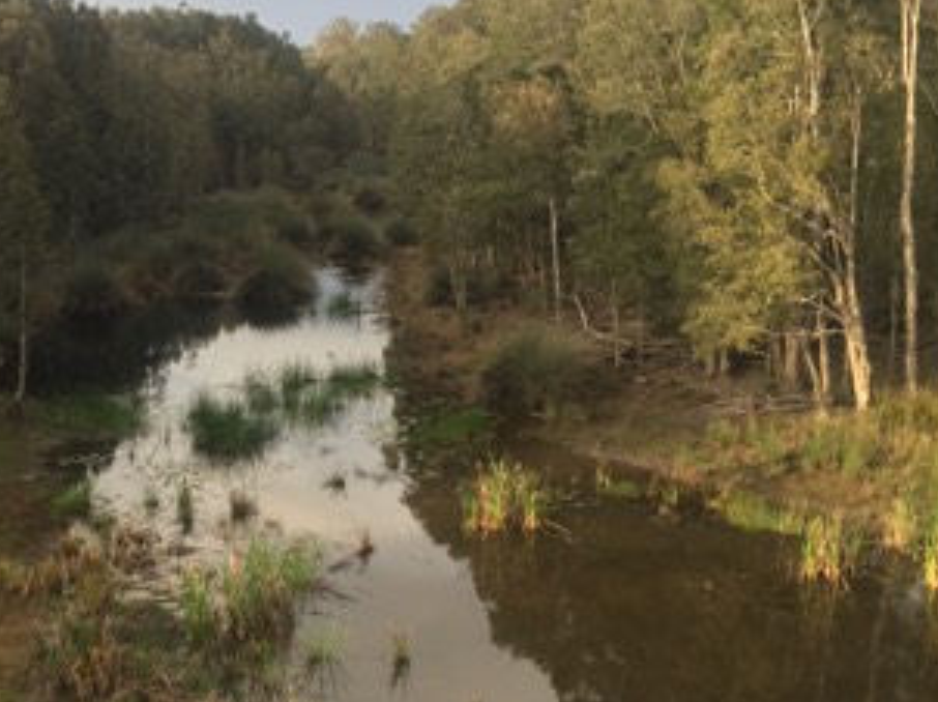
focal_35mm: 50
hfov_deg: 37.1
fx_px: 1354
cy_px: 351
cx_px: 211
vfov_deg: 29.1
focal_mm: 4.15
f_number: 2.2
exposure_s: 1/120
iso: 32
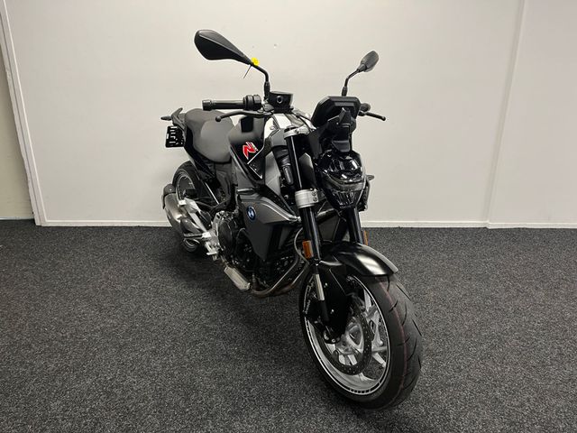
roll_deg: -0.6
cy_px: 216
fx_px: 433
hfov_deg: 67.3
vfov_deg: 53.1
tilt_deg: -19.7
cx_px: 288
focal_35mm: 26
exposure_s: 1/50
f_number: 1.6
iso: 125
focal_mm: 5.1
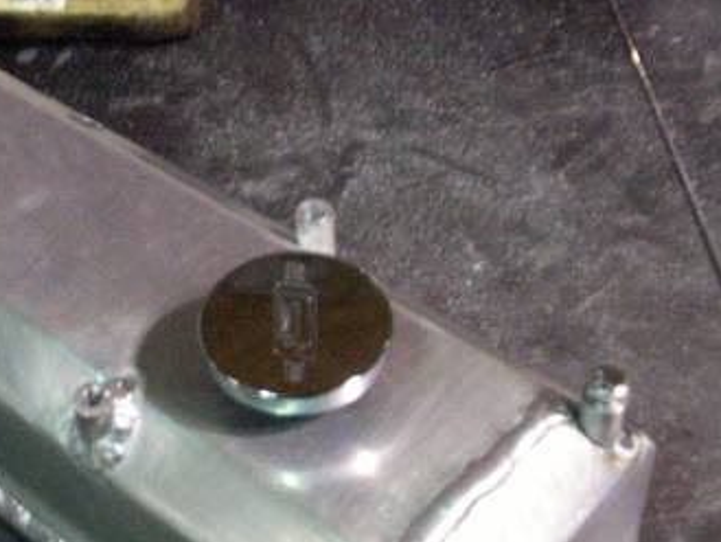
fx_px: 1459
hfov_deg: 27.5
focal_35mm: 70
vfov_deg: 21.0
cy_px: 349
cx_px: 199
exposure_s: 1/8
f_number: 4.5
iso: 329
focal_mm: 5.9
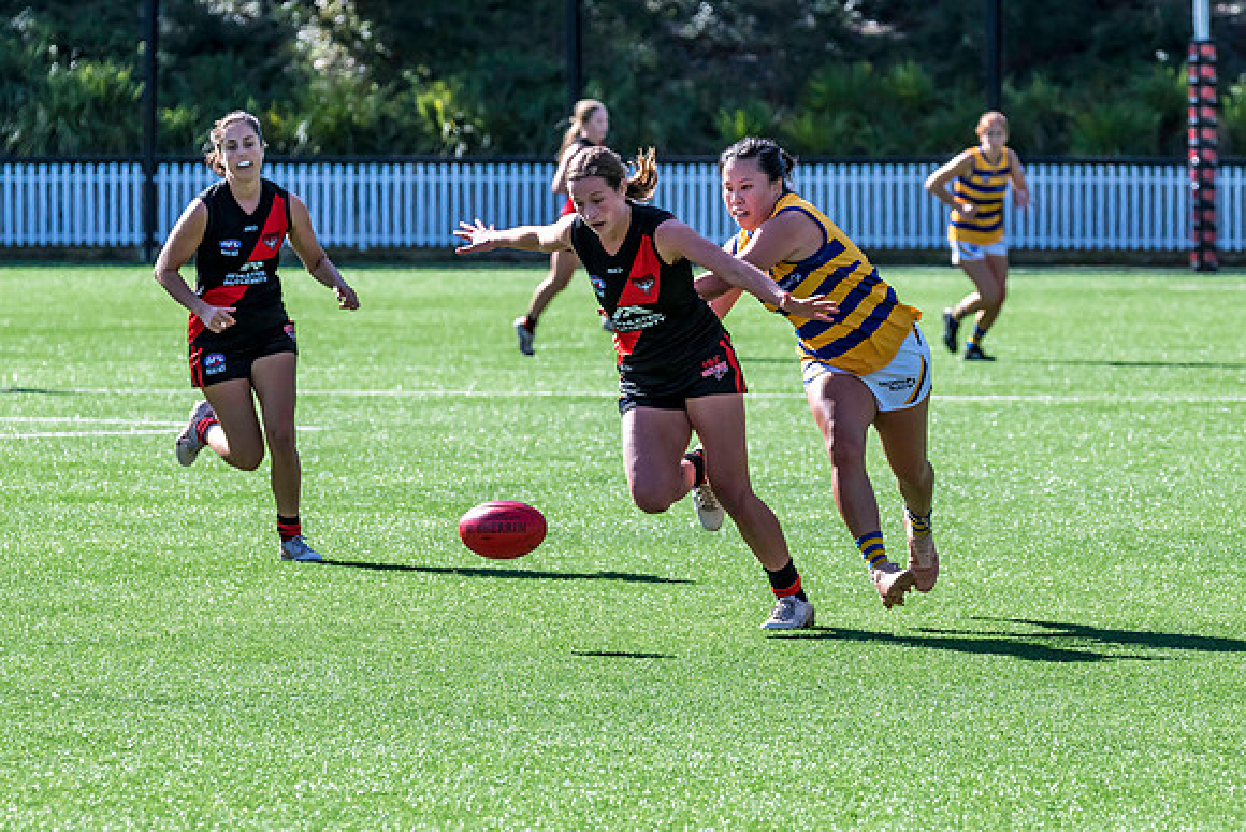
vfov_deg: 4.5
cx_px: 596
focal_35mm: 309
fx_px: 10689
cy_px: 385
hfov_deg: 6.7
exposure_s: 1/1600
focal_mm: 220
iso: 800
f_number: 7.1
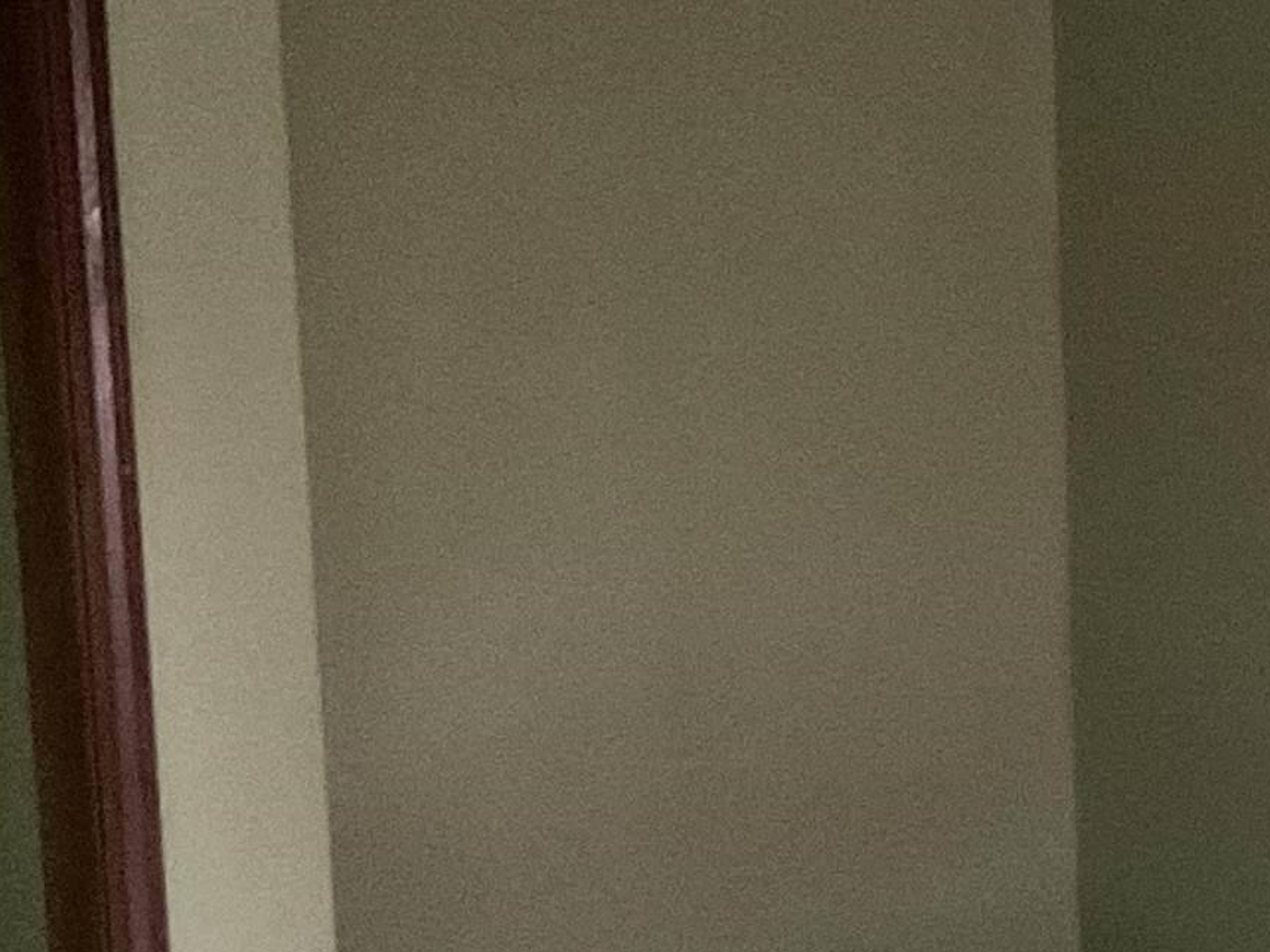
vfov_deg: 14.2
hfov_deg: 17.7
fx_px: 3814
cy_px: 712
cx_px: 1645
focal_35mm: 104
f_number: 1.8
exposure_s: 1/24
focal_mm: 3
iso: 640
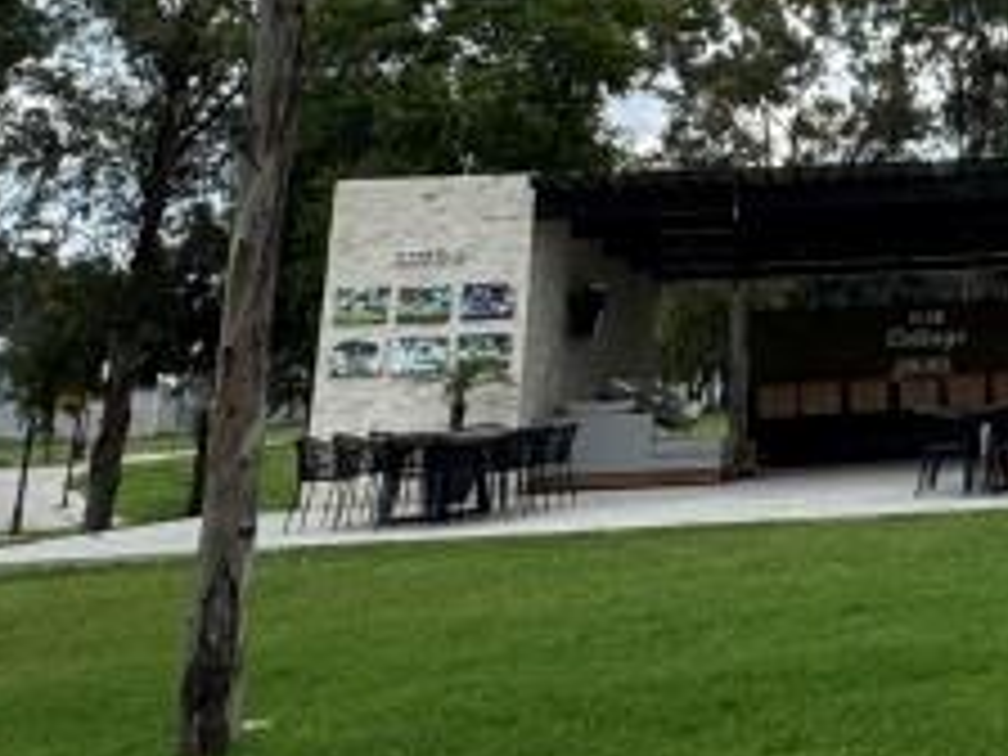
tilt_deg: +20.6
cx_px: 1166
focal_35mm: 64
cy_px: -338
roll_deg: +3.2
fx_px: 1864
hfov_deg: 27.2
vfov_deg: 20.1
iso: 40
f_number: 2.2
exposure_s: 1/1832
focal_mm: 2.22
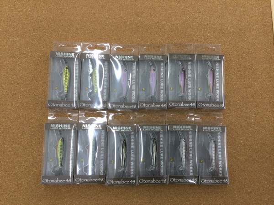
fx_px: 245
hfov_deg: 58.4
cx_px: 137
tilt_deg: -81.8
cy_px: 102
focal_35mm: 31
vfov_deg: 45.4
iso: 25
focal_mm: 3.3
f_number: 2.4
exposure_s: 1/30
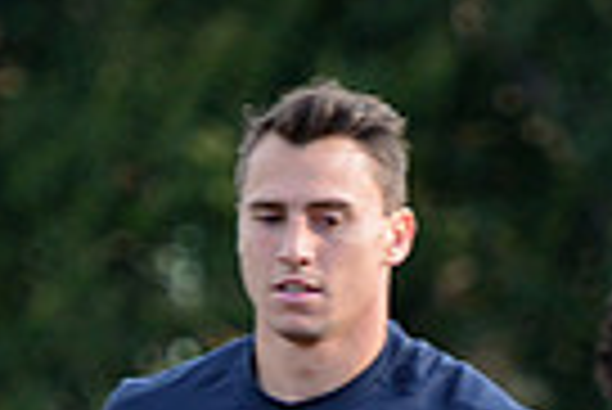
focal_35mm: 769
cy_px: 867
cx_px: 639
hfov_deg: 2.7
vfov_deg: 1.8
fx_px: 13087
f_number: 4
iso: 800
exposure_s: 1/640
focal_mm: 180
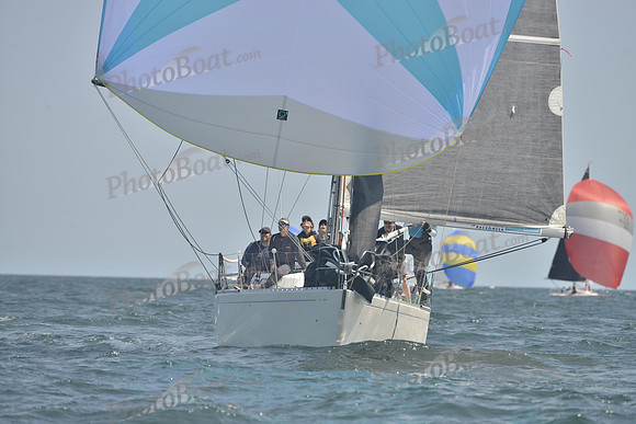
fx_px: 4241
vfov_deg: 5.7
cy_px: 212
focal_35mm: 240
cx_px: 318
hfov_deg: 8.6
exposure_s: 1/1000
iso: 280
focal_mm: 240
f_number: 8
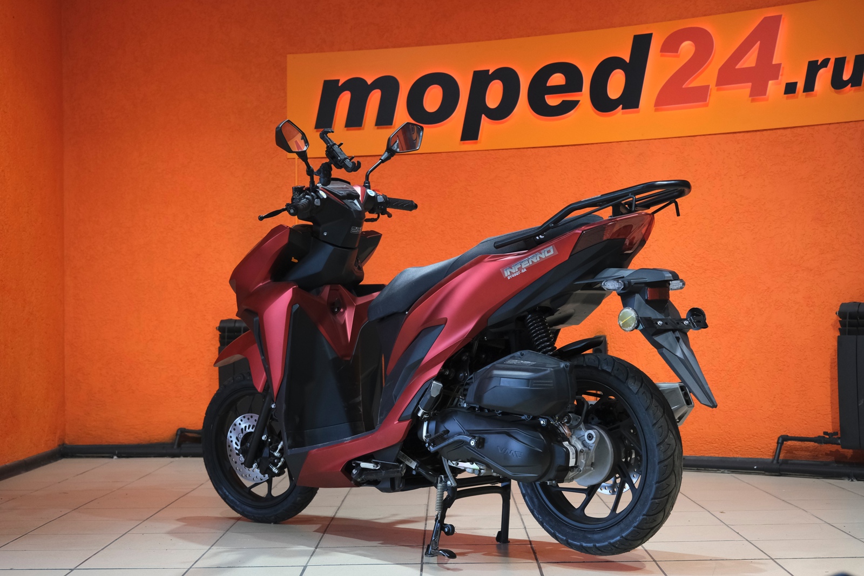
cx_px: 432
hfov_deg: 36.9
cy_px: 288
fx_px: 1296
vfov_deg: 25.1
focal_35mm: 54
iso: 1600
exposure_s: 1/100
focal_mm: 35.8
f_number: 4
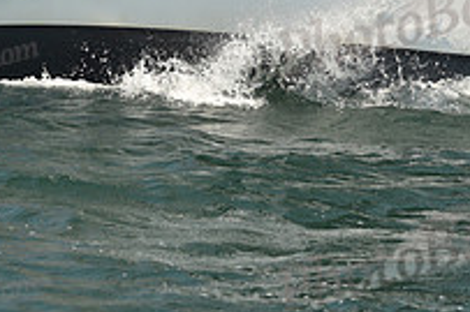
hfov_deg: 10.3
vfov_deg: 6.8
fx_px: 2609
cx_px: 160
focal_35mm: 200
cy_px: -70
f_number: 5
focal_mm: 70
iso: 250
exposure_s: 1/640
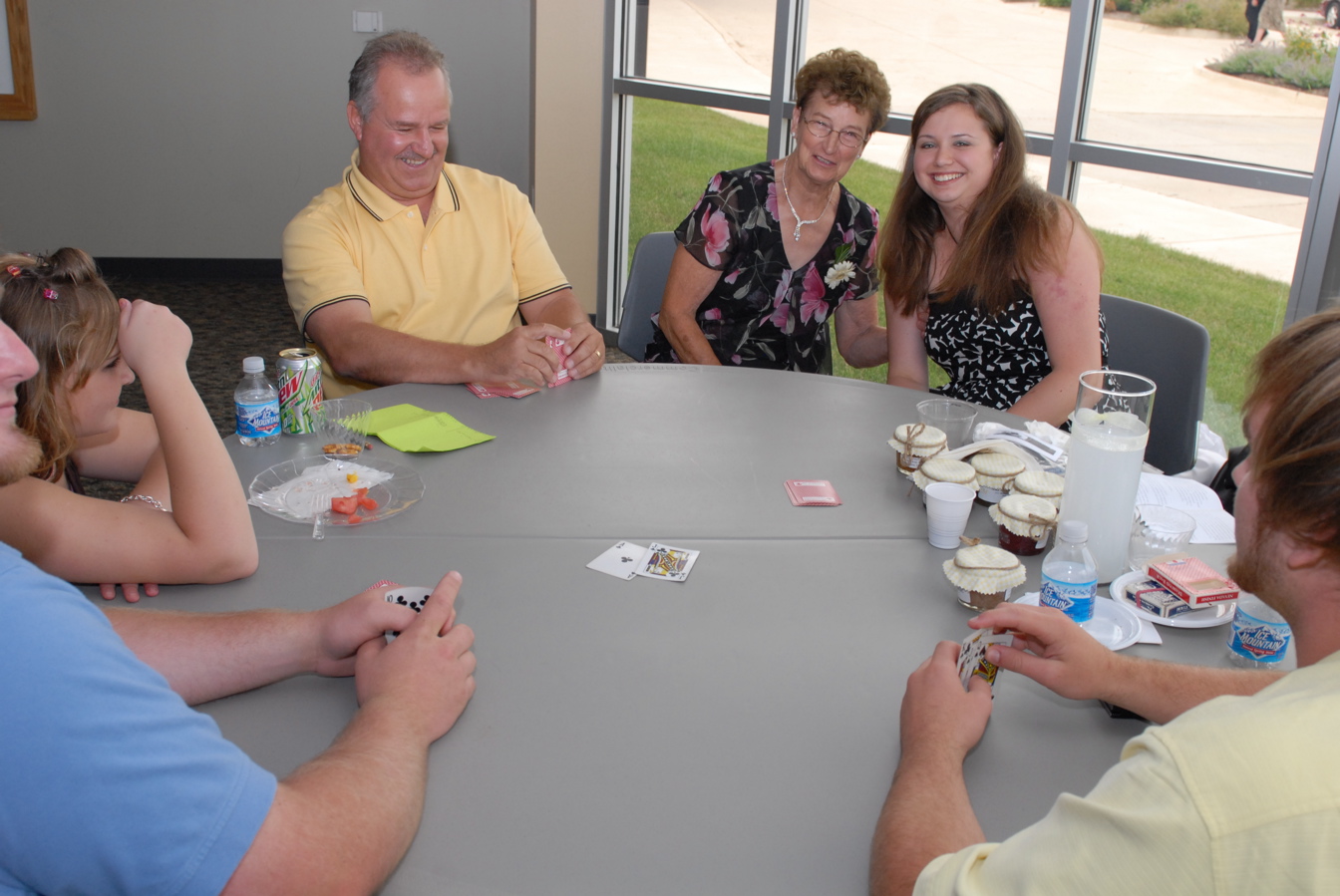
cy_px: 448
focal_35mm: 36
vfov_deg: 37.0
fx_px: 1341
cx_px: 670
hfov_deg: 53.1
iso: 400
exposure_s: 1/160
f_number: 6.3
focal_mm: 24
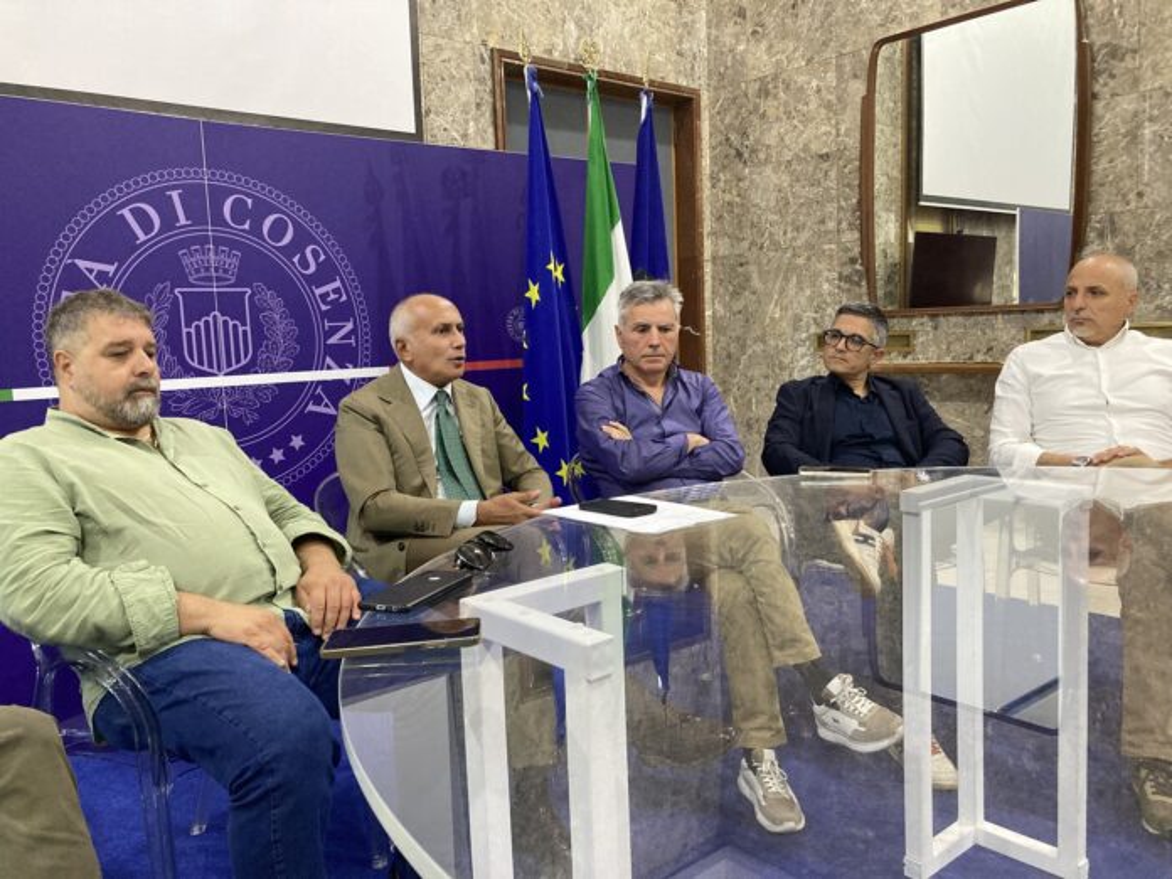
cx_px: 586
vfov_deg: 49.7
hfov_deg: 63.4
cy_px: 440
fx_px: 948
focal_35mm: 28
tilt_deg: -5.5
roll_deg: +2.1
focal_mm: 3.99
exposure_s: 1/50
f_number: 1.8
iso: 320
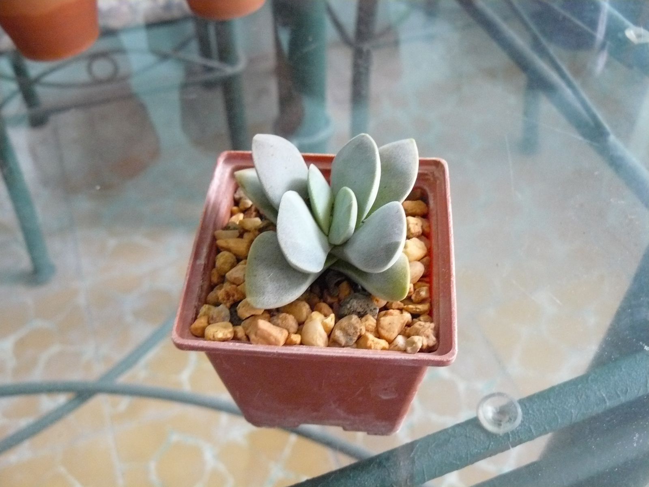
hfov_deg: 51.4
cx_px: 324
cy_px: 244
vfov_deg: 39.7
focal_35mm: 36
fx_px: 675
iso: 400
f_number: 2.8
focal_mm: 6
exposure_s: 1/8
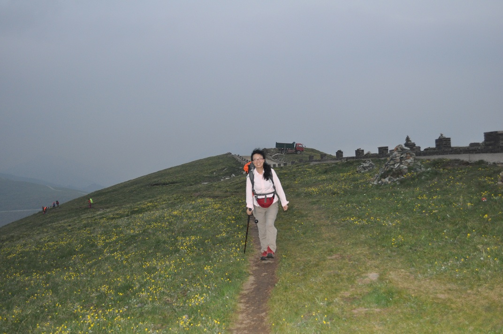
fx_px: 502
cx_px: 252
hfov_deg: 53.2
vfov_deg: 36.8
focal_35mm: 36
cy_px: 167
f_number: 4
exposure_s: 1/60
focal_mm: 24
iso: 800
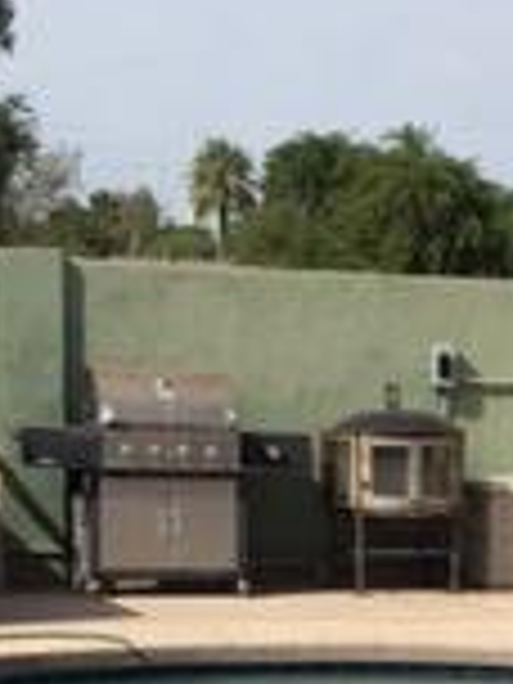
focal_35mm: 122
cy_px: 806
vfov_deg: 15.6
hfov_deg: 12.0
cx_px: 554
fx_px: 2411
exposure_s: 1/2825
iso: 32
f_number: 2.2
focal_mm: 4.15
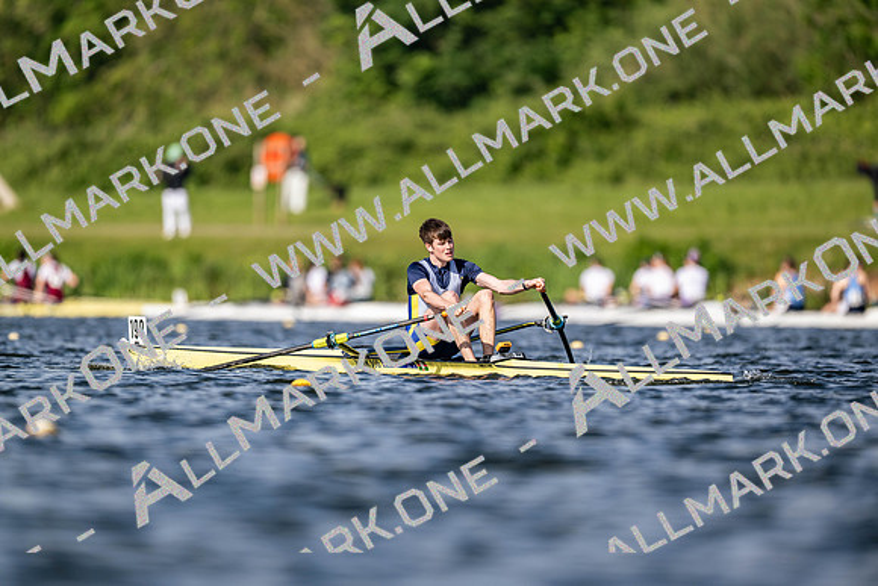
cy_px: 293
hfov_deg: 3.4
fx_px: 14636
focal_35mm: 600
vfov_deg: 2.3
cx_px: 439
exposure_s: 1/2500
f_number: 4
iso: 220
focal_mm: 600
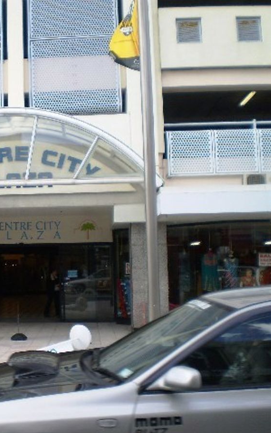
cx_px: 10
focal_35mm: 51
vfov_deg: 39.6
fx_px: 603
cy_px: 216
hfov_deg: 24.4
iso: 64
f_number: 3.1
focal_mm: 6.3
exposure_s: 1/320
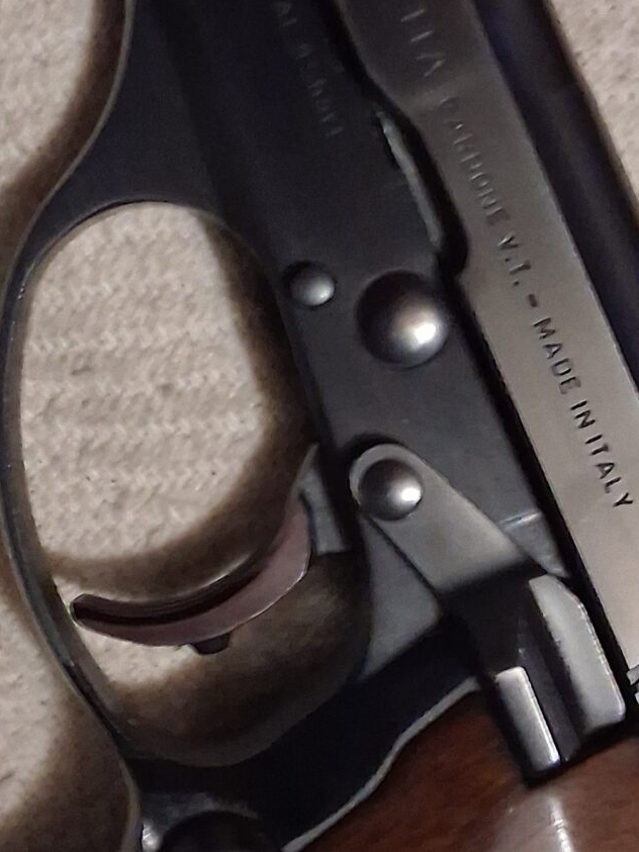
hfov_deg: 18.6
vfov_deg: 24.7
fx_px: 1945
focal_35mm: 79
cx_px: 223
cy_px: 471
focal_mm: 3.98
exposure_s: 1/11
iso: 1250
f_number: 1.8
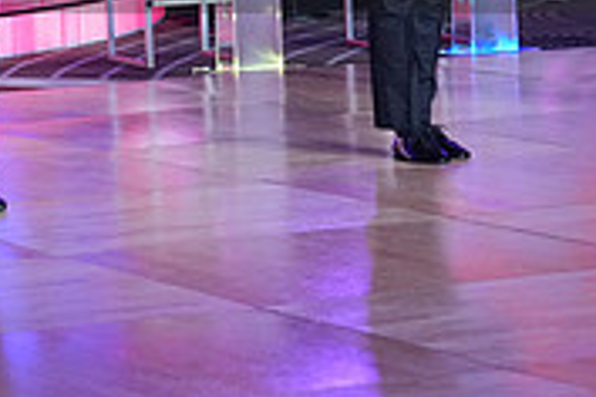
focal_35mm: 230
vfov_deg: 5.9
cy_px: -76
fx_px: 3807
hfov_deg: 8.9
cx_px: 367
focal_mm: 70
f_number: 4
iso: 2500
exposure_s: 1/400
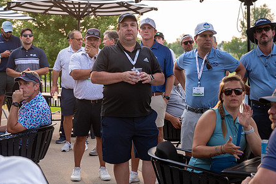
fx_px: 621
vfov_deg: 16.8
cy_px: 70
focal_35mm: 81
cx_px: 120
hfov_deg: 25.0
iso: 500
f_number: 4
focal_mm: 61
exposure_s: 1/500
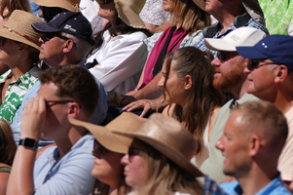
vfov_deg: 3.7
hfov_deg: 5.5
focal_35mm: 371
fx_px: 3016
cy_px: -44
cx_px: 302
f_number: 3.2
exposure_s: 1/5000
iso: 160
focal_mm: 109
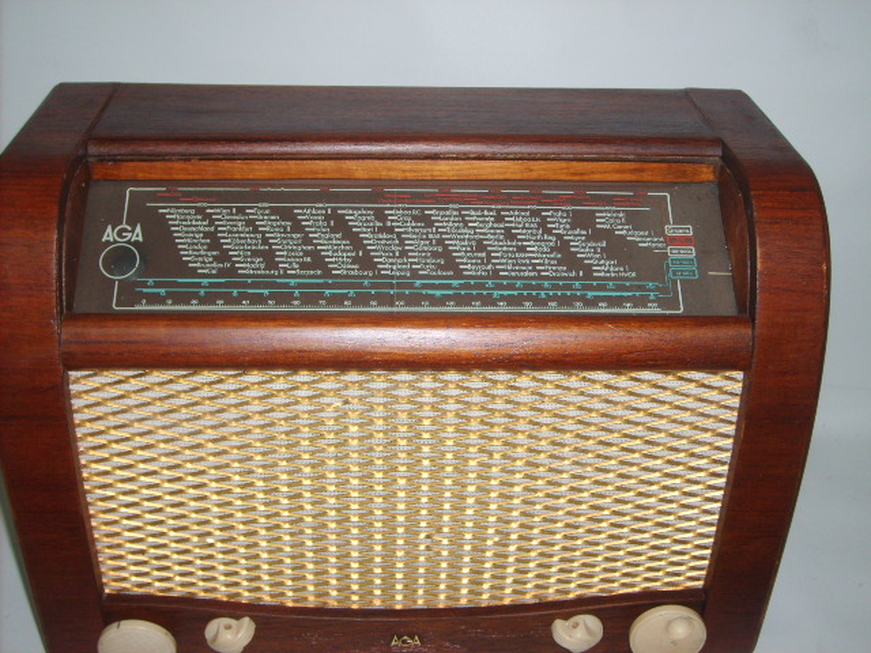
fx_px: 1082
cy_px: 326
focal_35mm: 43
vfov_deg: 33.6
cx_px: 436
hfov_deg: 43.9
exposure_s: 1/45
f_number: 3
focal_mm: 7.2
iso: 100
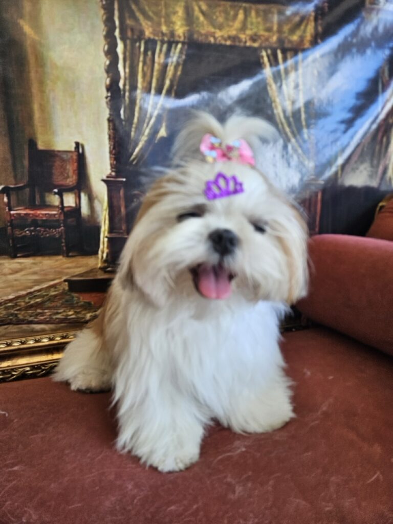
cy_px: 262
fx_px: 348
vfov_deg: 73.9
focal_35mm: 23
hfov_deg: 58.9
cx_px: 196
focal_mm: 5.4
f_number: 1.8
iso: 50
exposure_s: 1/180
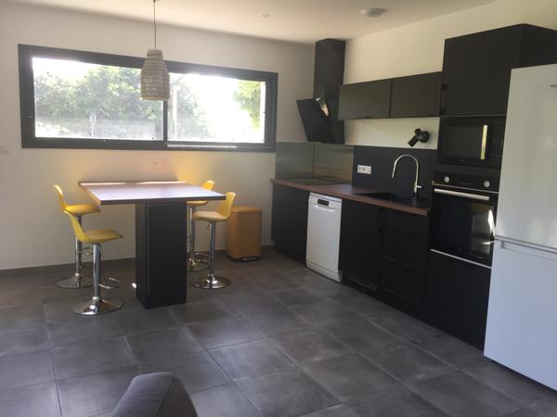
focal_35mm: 29
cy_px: 208
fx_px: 467
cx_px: 278
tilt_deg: -8.0
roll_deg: -2.3
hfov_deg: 61.7
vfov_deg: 48.2
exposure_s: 1/100
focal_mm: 4.15
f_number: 2.2
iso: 40
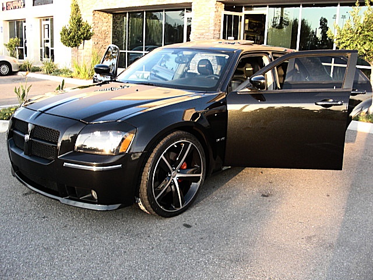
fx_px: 388
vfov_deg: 39.7
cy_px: 140
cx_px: 186
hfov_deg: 51.4
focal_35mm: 36
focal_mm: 6.3
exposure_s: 1/125
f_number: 2.8
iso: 100
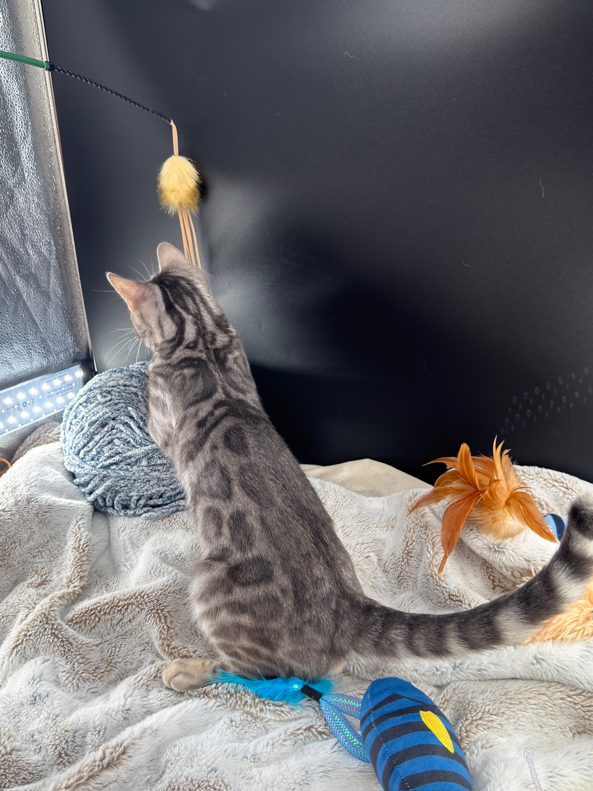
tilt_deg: -20.0
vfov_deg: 55.4
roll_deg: +2.1
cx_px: 296
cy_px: 396
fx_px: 754
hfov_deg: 42.9
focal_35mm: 33
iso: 100
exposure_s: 1/420
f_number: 1.78
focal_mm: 6.76
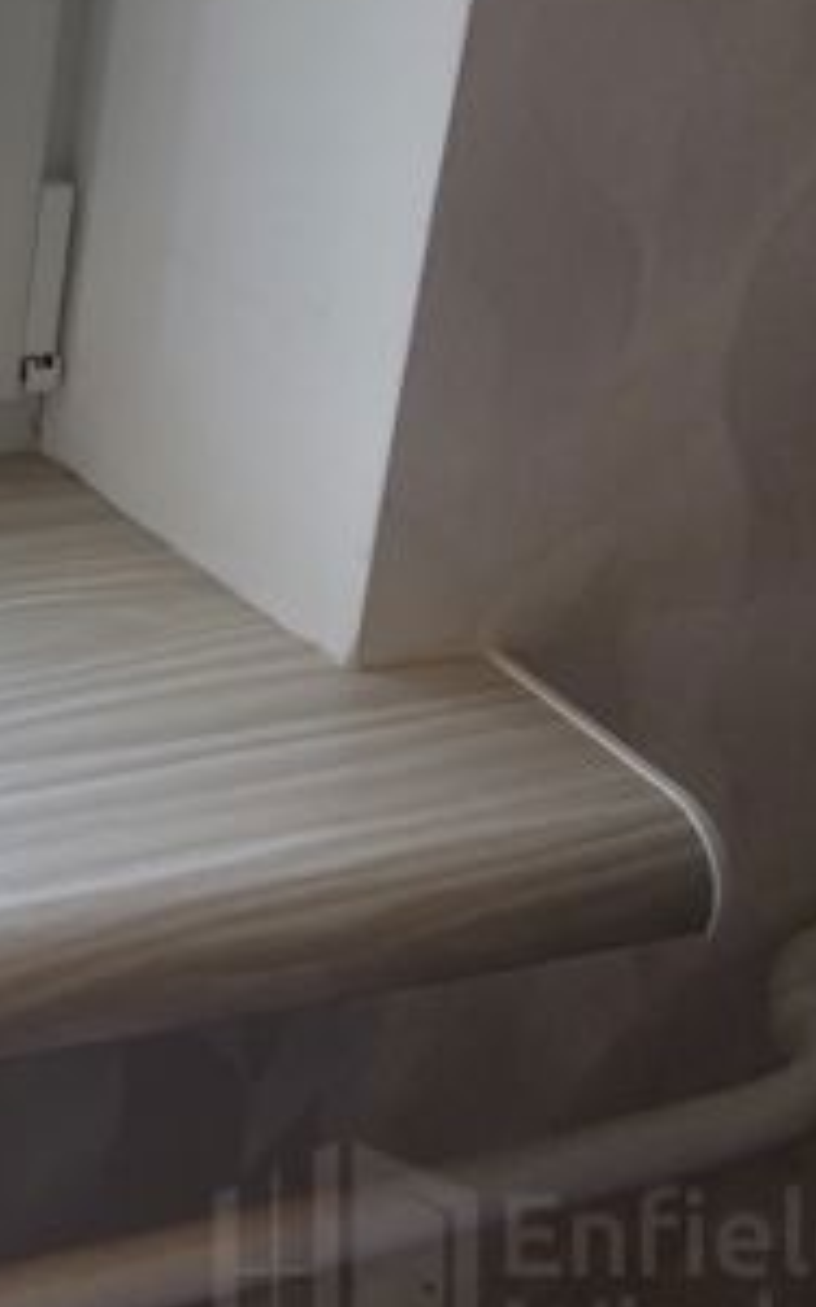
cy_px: 274
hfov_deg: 16.9
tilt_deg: -23.3
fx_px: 2350
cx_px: -564
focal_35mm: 66
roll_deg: +0.6
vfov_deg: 30.4
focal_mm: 4.25
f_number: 1.8
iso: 32
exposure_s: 1/134
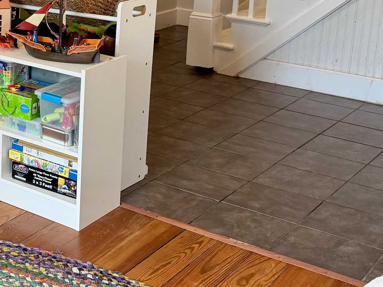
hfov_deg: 25.2
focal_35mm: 70
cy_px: 3
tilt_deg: -9.8
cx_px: -67
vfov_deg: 20.4
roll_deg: +0.1
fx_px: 775
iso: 200
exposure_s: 1/120
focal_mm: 6.76
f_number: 1.78
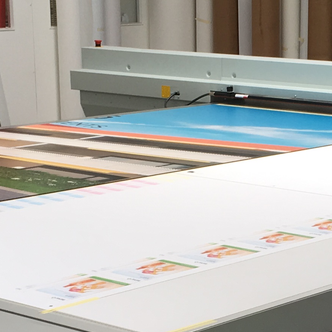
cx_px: 282
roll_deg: -0.3
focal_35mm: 118
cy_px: 312
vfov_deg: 14.6
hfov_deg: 14.7
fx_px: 1280
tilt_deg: -14.2
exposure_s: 1/111
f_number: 2.2
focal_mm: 4.15
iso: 25
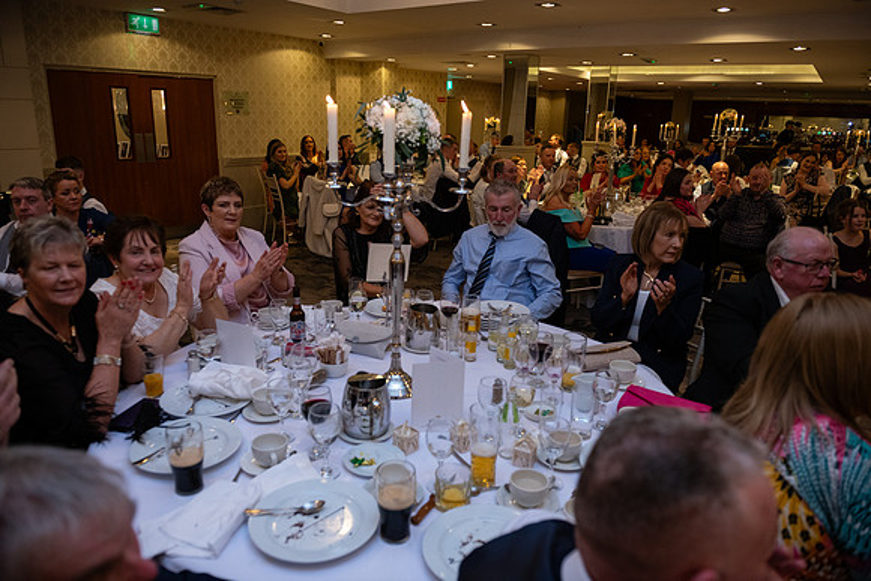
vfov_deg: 53.2
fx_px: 581
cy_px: 290
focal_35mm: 24
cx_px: 436
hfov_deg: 73.7
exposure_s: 1/160
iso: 1000
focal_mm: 24
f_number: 3.5
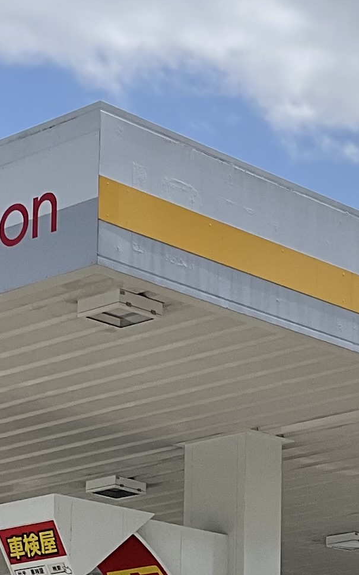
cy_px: 630
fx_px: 2004
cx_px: 275
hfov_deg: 10.2
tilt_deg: +8.5
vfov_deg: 15.9
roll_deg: -0.2
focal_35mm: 128
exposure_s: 1/3125
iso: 16
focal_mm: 3
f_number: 1.8
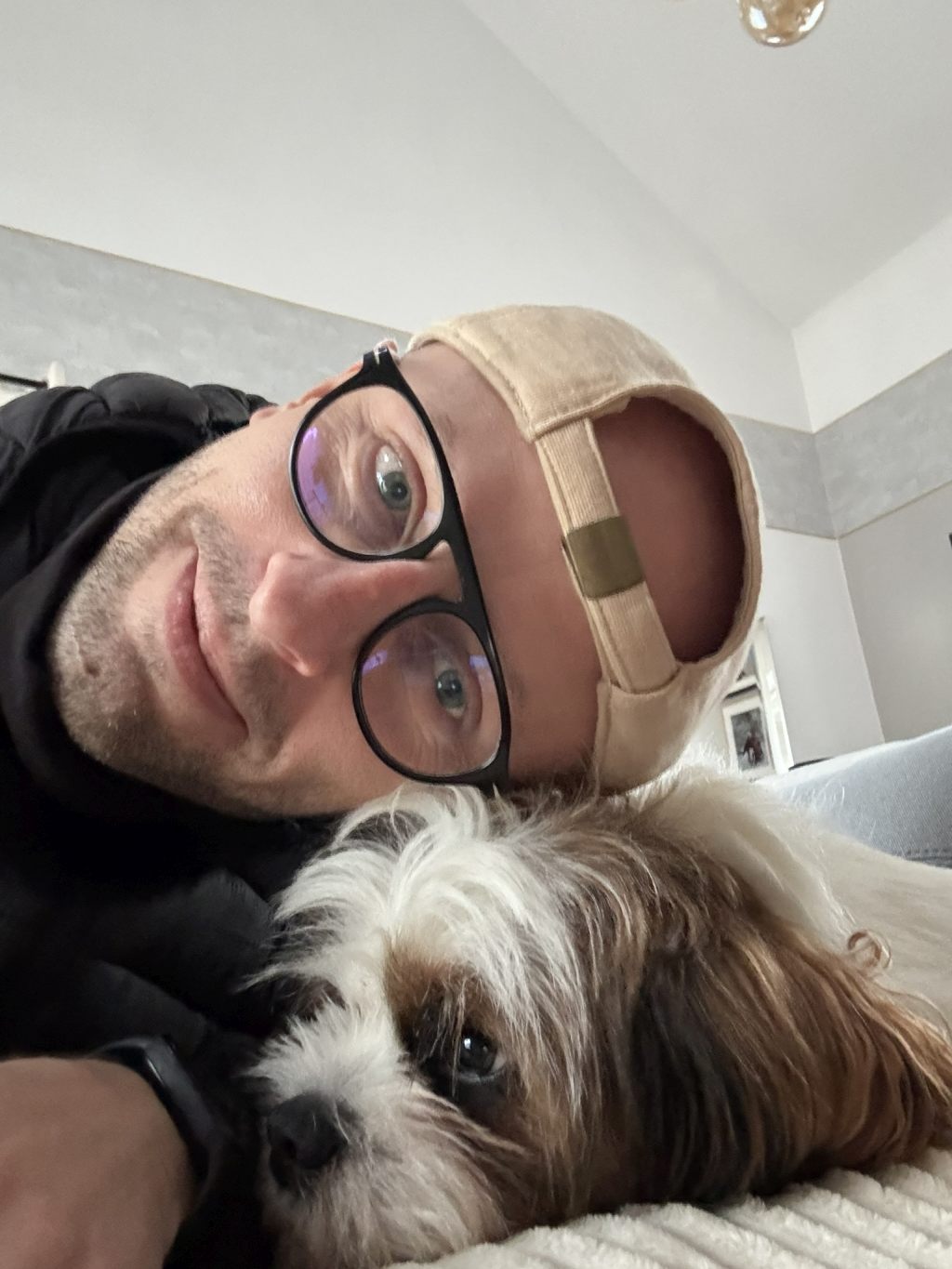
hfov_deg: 46.8
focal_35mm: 30
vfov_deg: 60.0
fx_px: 1100
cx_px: 476
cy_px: 634
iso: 640
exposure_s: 1/17
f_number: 1.9
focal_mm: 2.69
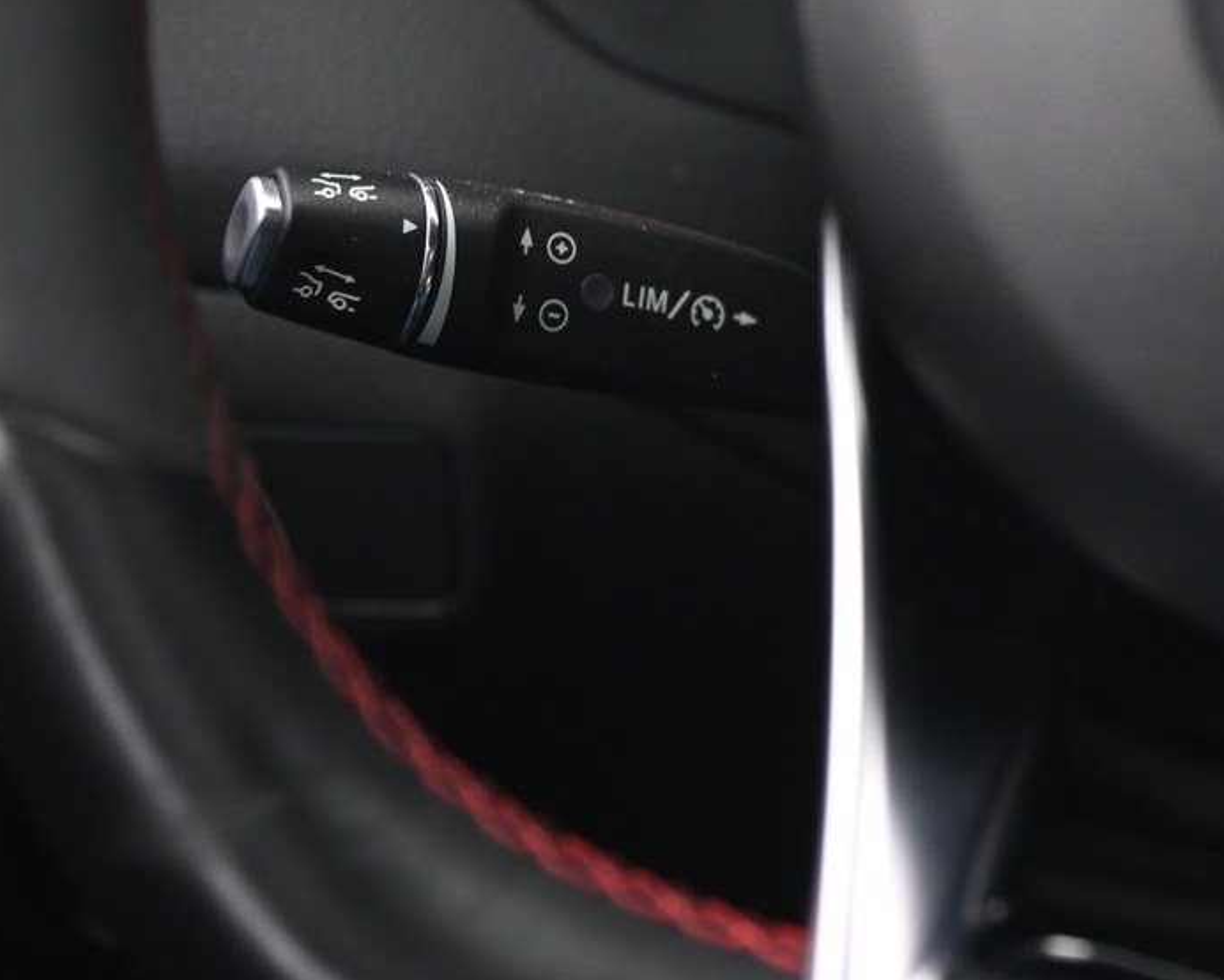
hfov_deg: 15.8
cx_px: 888
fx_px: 4385
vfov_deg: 12.7
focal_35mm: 121
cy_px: 241
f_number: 4
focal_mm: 55
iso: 1000
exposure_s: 1/3
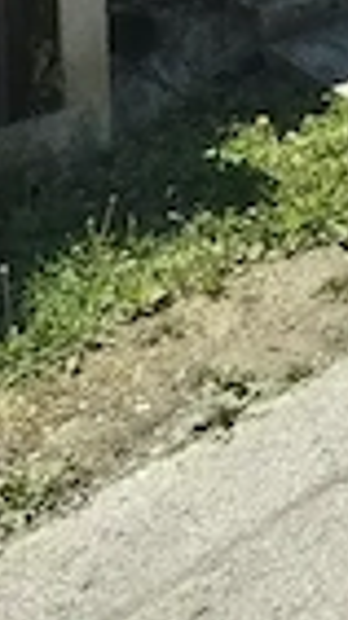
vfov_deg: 25.0
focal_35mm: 71
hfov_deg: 14.9
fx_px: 1168
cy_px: -229
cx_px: 617
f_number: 1.8
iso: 101
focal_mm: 5.56
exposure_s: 1/1429
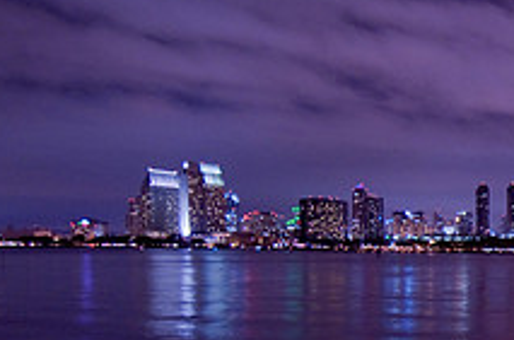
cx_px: 688
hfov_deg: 30.6
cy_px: 293
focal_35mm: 49
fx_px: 698
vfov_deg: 26.6
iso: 200
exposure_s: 1
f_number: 4
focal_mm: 12
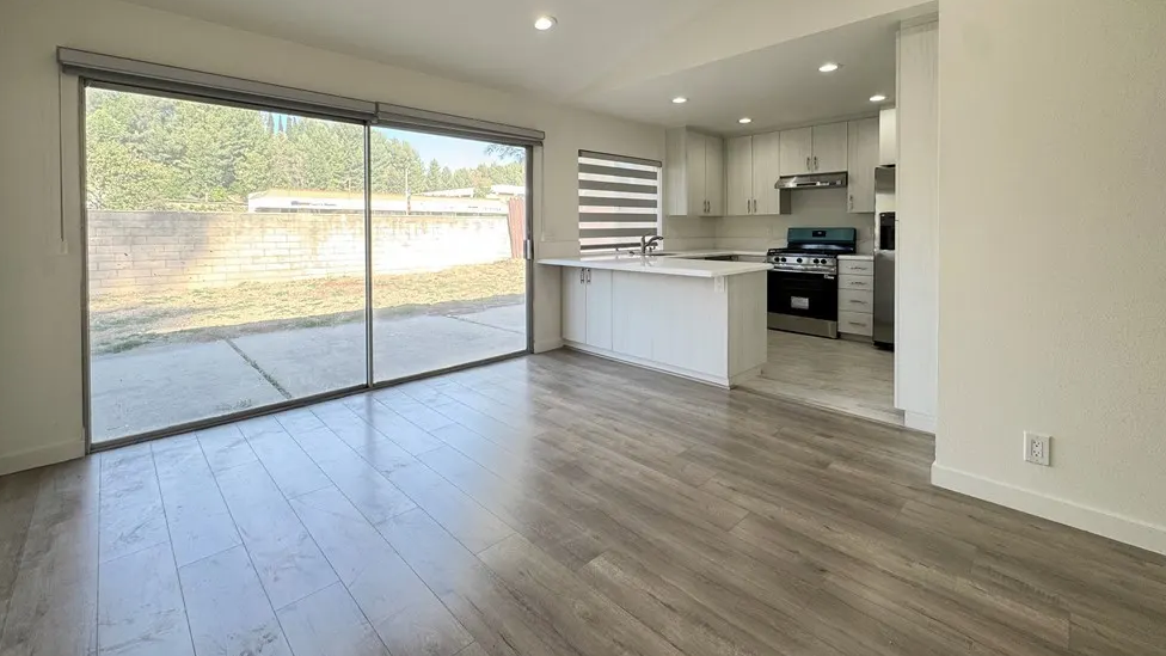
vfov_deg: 65.8
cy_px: 234
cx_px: 583
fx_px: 495
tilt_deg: -1.1
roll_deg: -0.3
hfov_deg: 99.4
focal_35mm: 16
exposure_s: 1/120
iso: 80
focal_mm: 2.22
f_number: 2.2
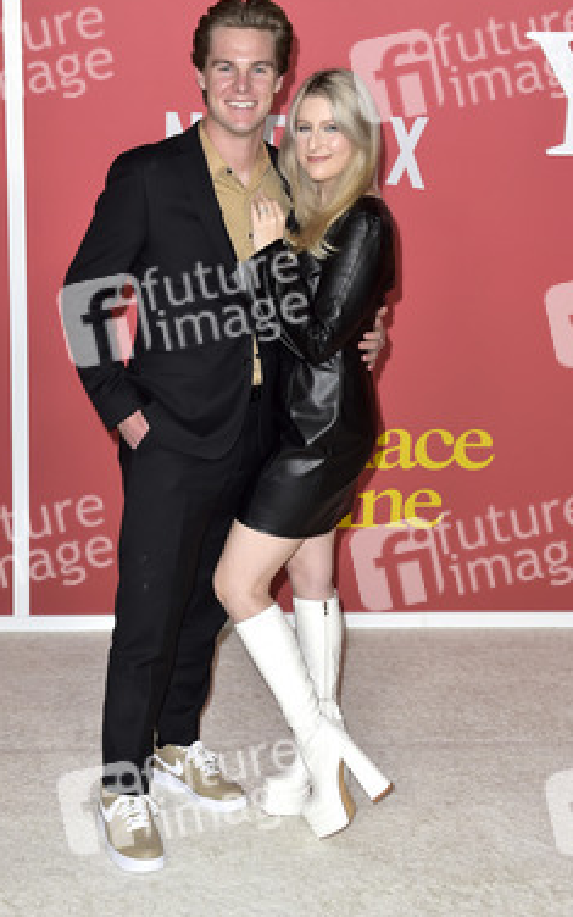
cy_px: 432
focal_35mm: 52
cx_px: 255
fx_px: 1299
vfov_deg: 38.9
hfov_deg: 24.9
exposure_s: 1/250
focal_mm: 48
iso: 400
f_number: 6.3
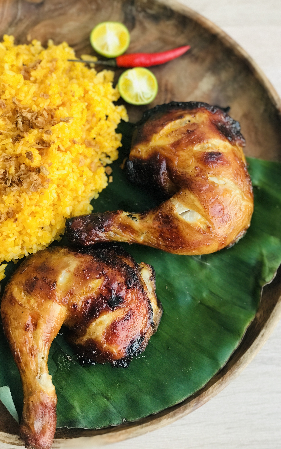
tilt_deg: -77.4
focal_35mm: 61
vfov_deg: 33.5
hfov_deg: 21.3
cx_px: 146
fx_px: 747
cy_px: 225
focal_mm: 6.6
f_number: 2.8
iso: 50
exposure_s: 1/60
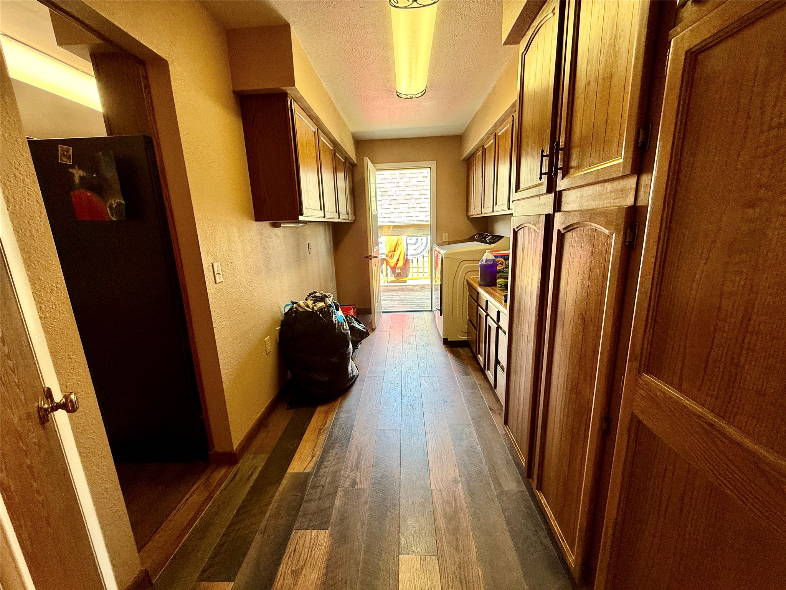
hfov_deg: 102.1
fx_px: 318
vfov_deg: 85.7
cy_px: 295
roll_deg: +2.6
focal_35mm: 14
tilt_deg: -10.7
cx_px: 393
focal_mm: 2.22
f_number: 2.2
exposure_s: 1/120
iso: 125
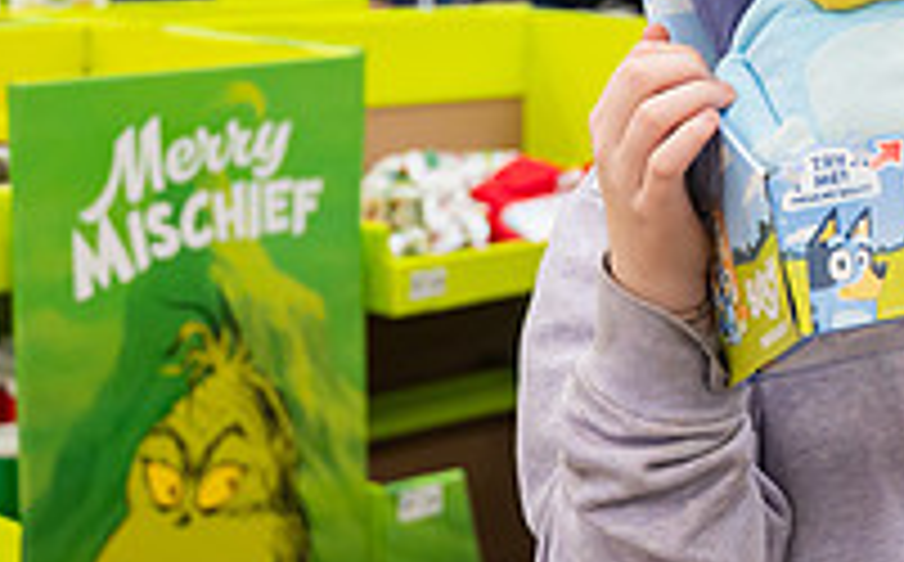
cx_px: 995
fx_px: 2091
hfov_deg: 23.0
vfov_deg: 15.0
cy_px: 0
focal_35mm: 85
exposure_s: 1/500
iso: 2000
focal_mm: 28
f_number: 2.8
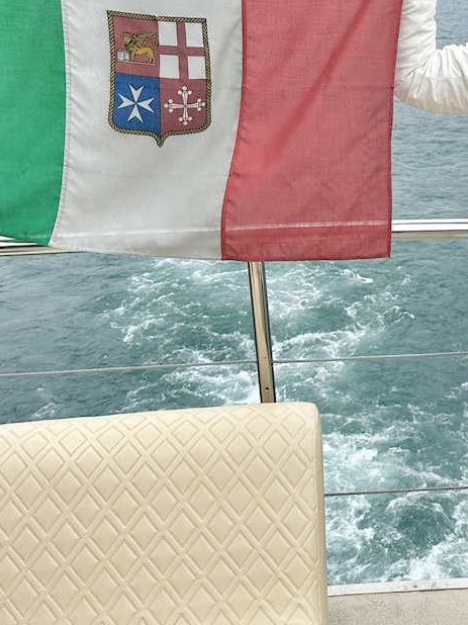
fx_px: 1028
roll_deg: -0.4
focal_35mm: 57
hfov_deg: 24.4
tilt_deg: -8.4
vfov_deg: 33.0
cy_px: 137
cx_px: 472
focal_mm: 6.86
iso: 80
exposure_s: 1/1664
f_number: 1.78
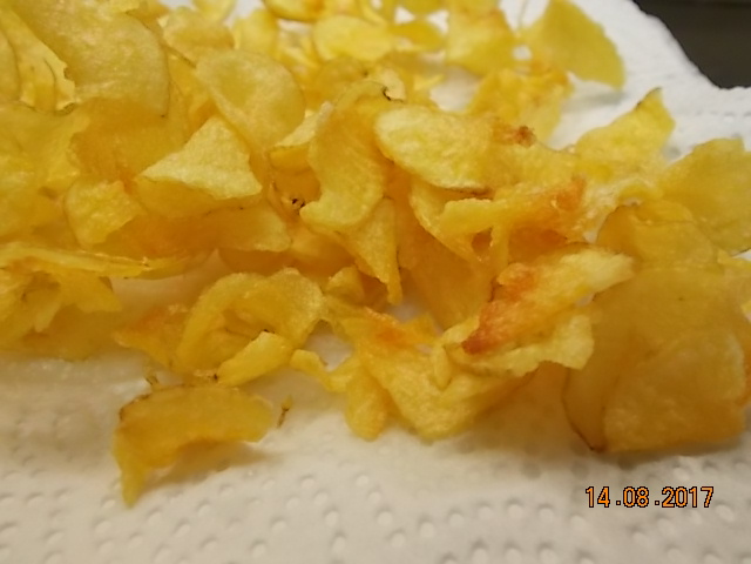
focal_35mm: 30
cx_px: 376
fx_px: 651
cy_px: 282
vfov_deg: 46.8
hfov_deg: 60.0
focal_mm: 5.3
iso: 200
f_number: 3.4
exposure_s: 1/20
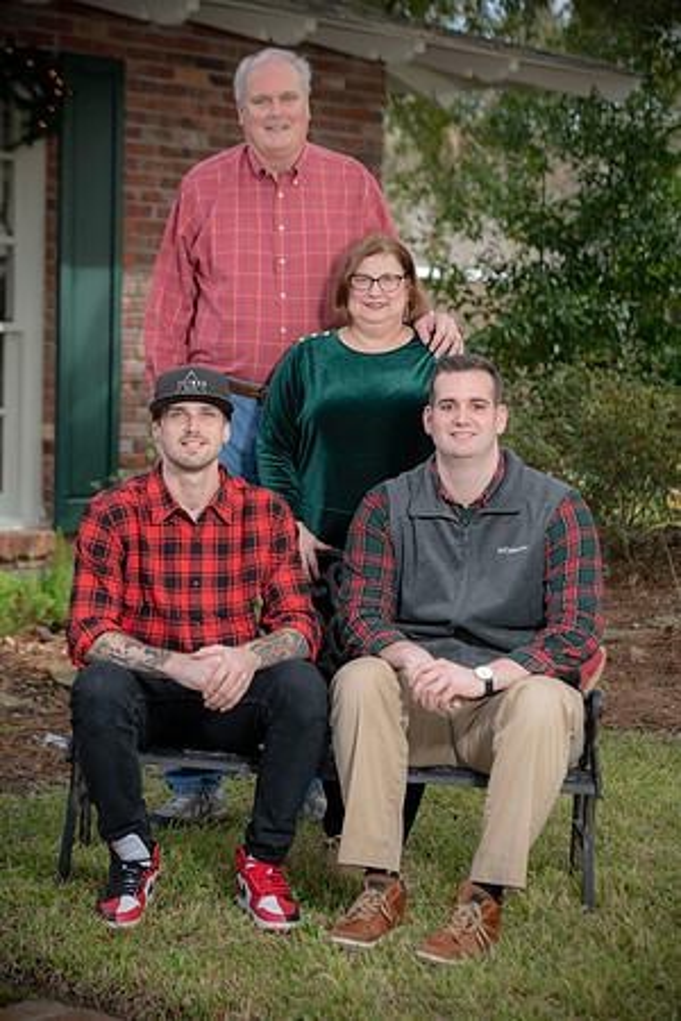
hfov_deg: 14.0
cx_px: 340
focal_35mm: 98
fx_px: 2781
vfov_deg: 20.8
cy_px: 510
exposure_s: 1/200
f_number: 5
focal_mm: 98
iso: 320
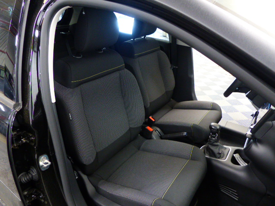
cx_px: 138
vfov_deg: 53.1
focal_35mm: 26
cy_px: 103
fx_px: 207
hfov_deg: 67.3
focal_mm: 4.5
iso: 400
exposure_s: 1/10
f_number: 2.8
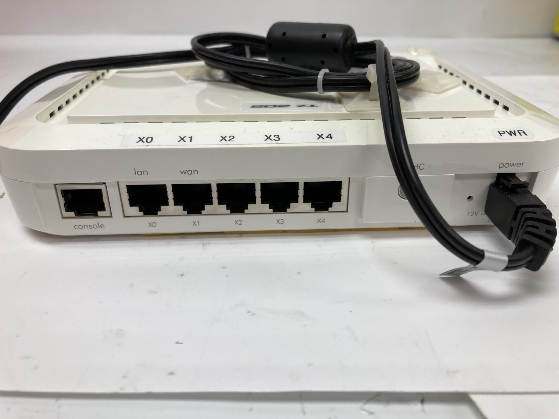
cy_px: 210
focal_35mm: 28
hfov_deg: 63.4
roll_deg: +0.0
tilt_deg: -27.0
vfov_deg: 49.7
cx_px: 280
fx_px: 452
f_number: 1.8
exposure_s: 1/120
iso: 40
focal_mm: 3.99
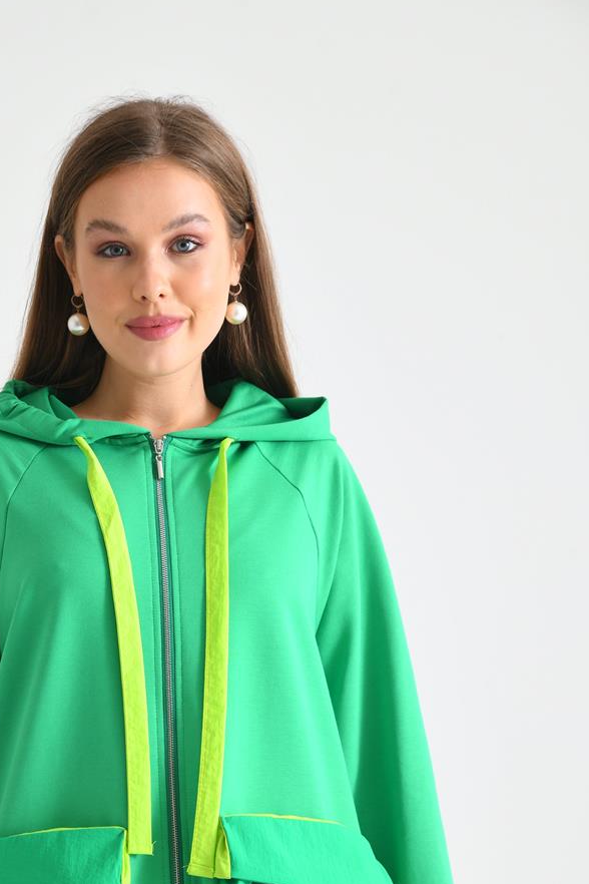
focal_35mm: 102
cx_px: 132
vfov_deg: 19.8
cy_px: 711
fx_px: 2503
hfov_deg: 13.4
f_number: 7.1
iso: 125
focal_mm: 60
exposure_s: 1/125
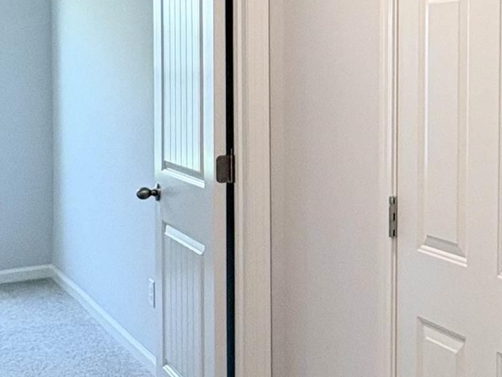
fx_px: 826
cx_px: 695
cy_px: 100
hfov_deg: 26.9
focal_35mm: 57
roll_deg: -1.5
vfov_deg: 25.4
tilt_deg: -0.9
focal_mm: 2.22
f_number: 2.2
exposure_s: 1/60
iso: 125
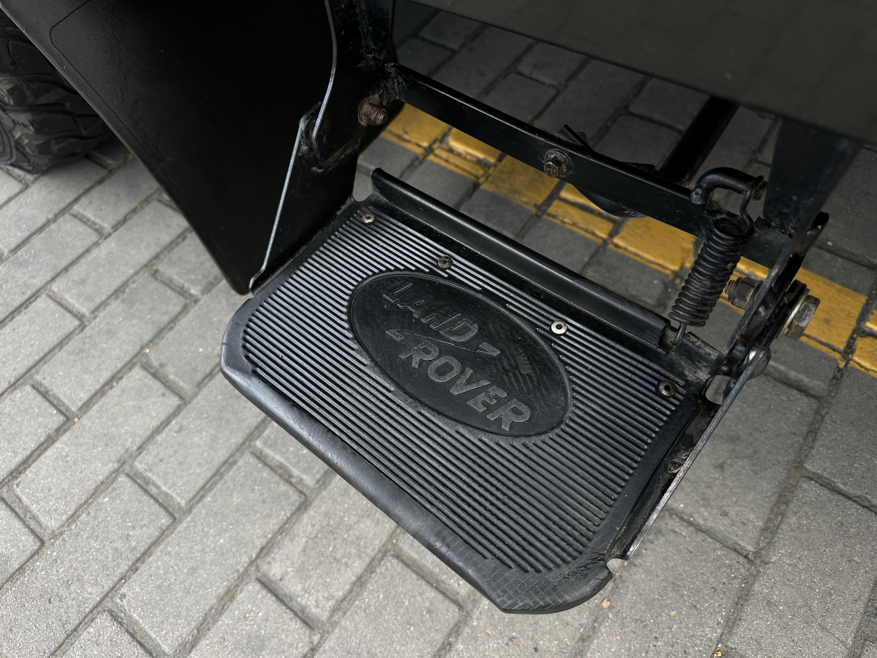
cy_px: 329
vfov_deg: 56.8
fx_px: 608
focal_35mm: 24
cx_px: 438
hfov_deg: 71.6
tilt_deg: -55.6
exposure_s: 1/131
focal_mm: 6.86
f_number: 1.78
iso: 64
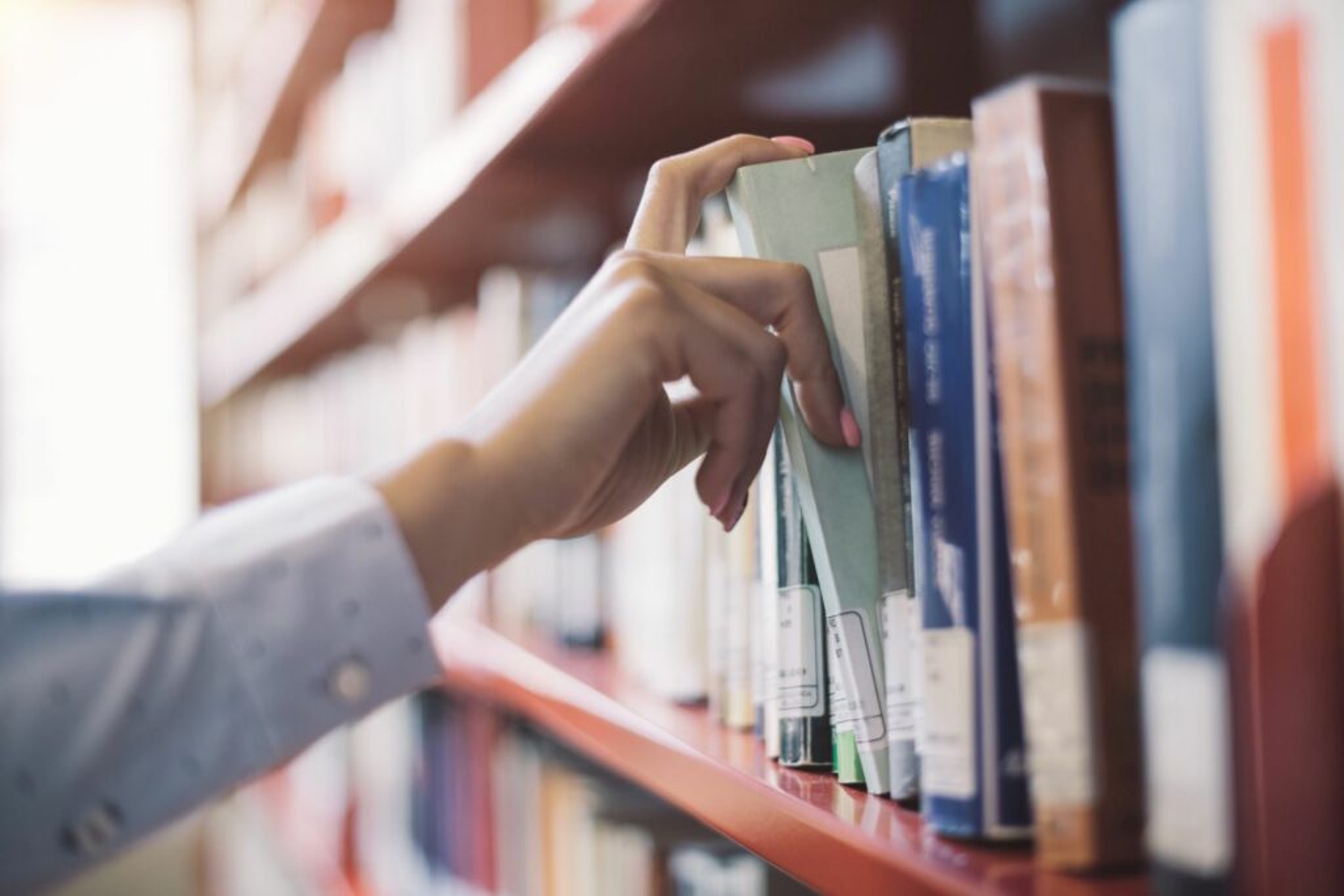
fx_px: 1867
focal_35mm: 50
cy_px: 448
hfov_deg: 39.6
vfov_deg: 27.0
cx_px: 672
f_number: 1.8
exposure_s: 1/125
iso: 250
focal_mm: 50
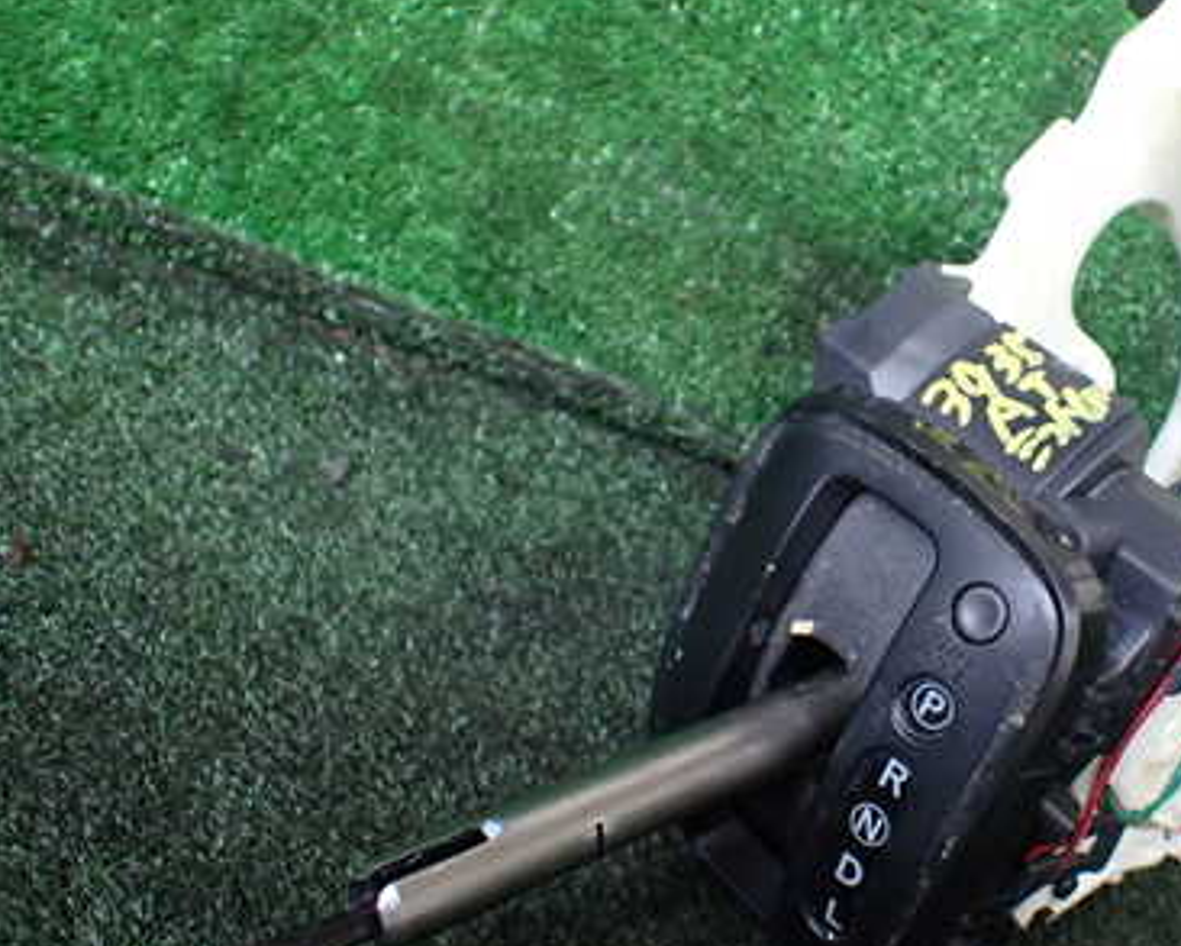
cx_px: 955
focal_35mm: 48
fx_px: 1678
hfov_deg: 37.3
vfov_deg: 31.5
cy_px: 452
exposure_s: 1/125
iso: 320
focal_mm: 5.4
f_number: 2.3
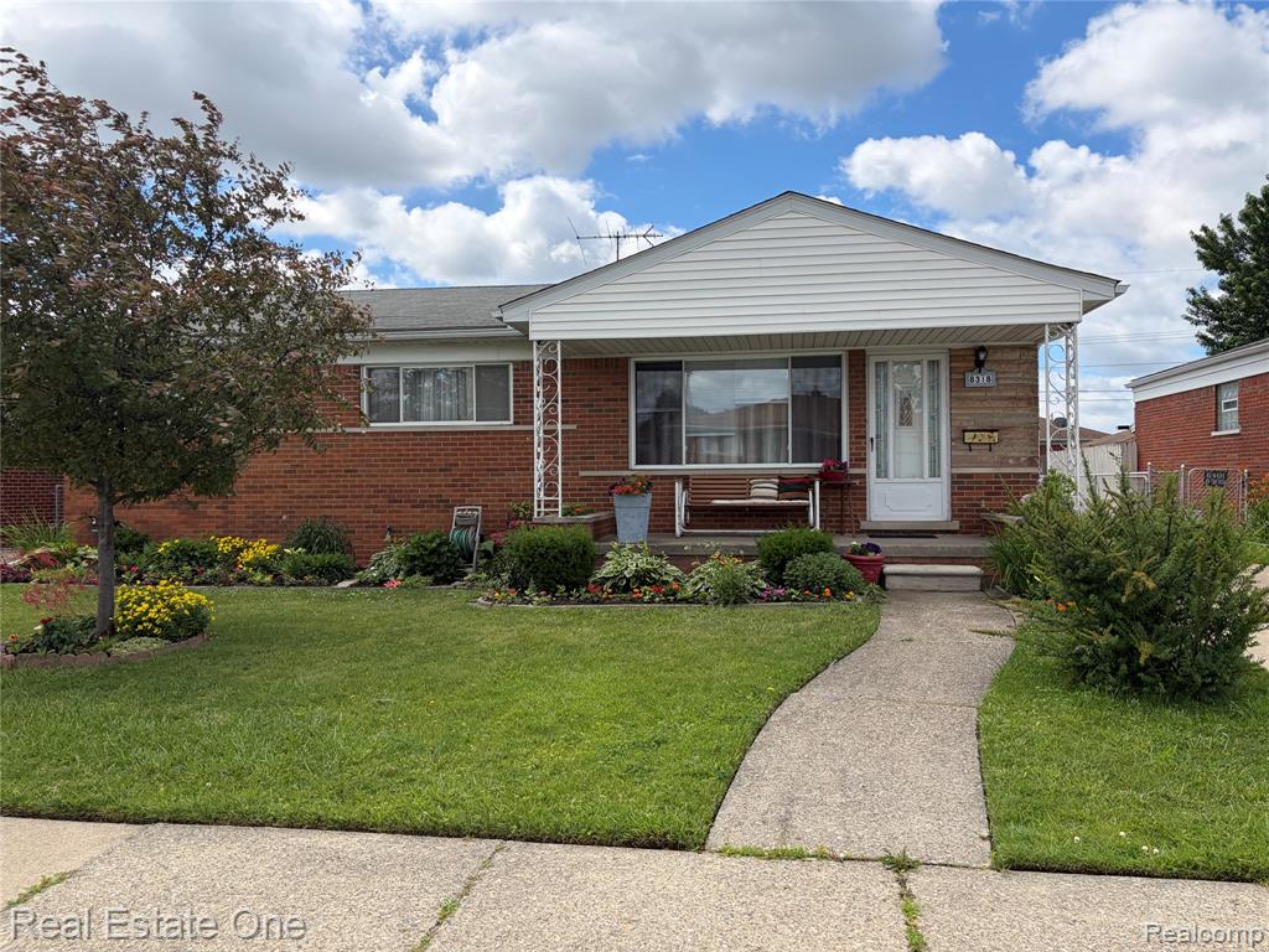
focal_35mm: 26
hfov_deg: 67.3
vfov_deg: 53.1
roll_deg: +0.9
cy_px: 476
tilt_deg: +0.5
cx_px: 634
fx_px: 953
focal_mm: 5.96
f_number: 1.6
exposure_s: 1/2639
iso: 50
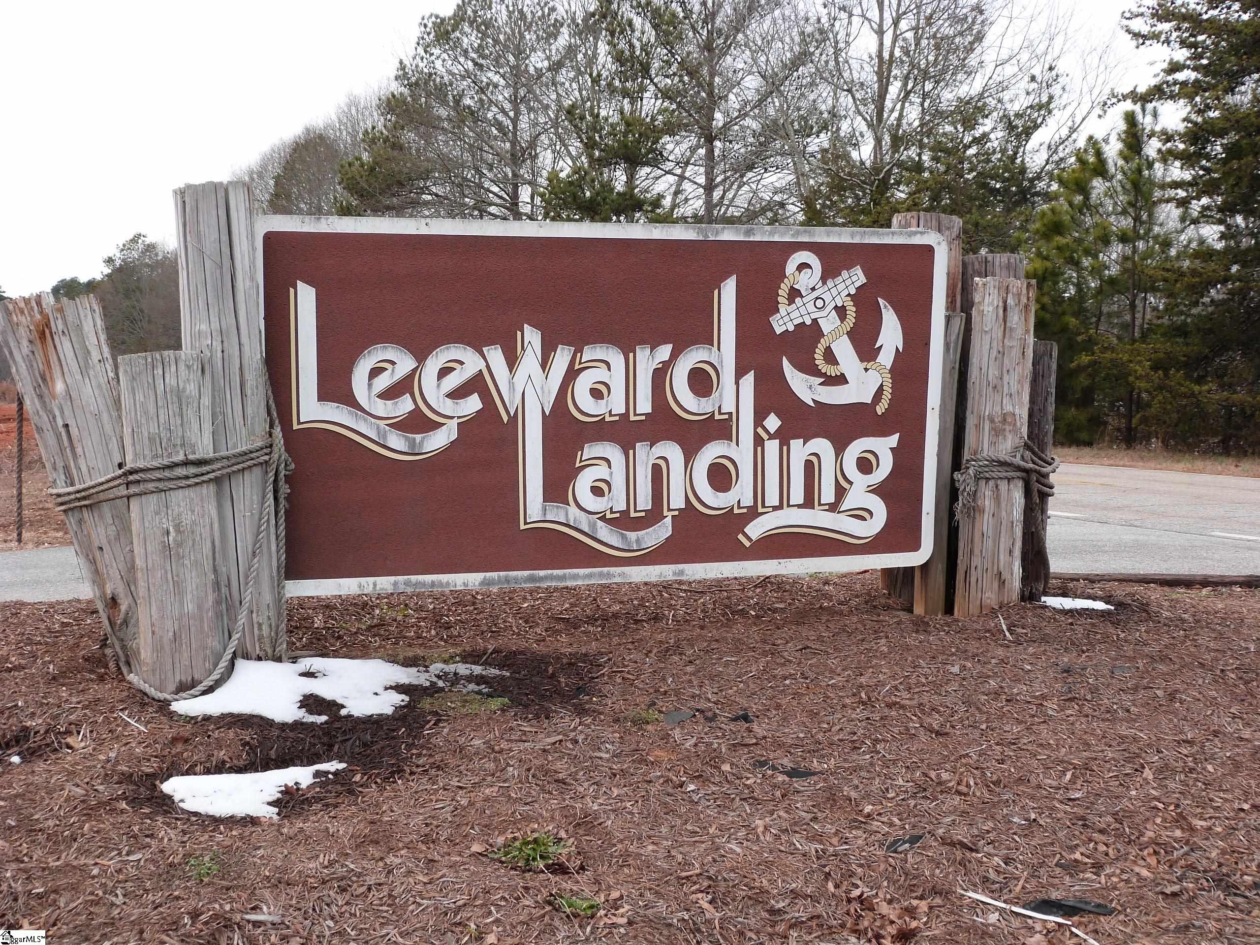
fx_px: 1565
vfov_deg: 33.6
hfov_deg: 43.9
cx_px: 630
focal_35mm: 43
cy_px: 472
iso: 100
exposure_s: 1/200
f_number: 4
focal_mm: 7.6
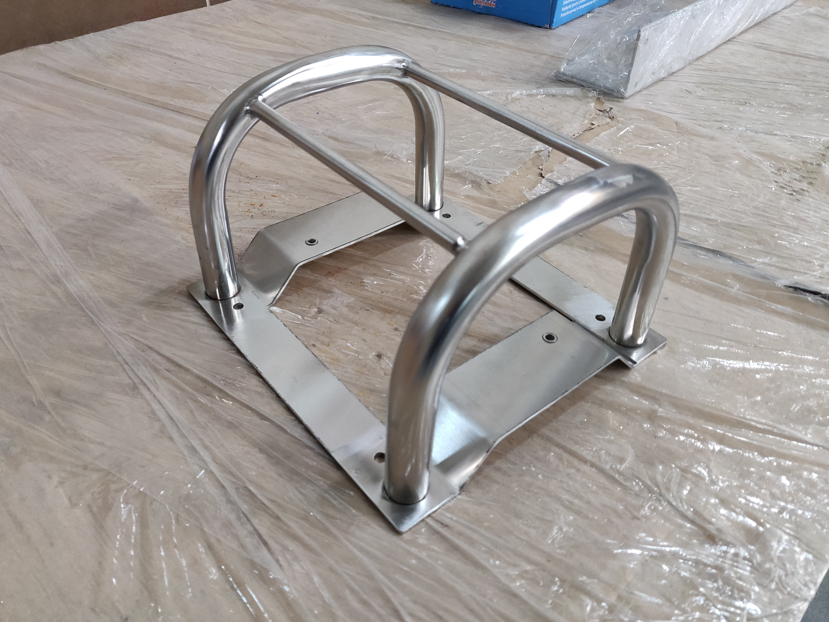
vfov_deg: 54.9
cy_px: 311
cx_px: 414
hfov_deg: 69.4
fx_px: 599
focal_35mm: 25
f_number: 1.7
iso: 1600
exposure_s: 1/33
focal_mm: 4.25
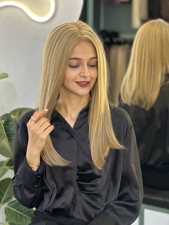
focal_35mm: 77
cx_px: 84
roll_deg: -0.5
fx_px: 501
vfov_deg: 25.3
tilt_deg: -9.1
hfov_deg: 19.1
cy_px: 112
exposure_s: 1/33
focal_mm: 9
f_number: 2.8
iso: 125
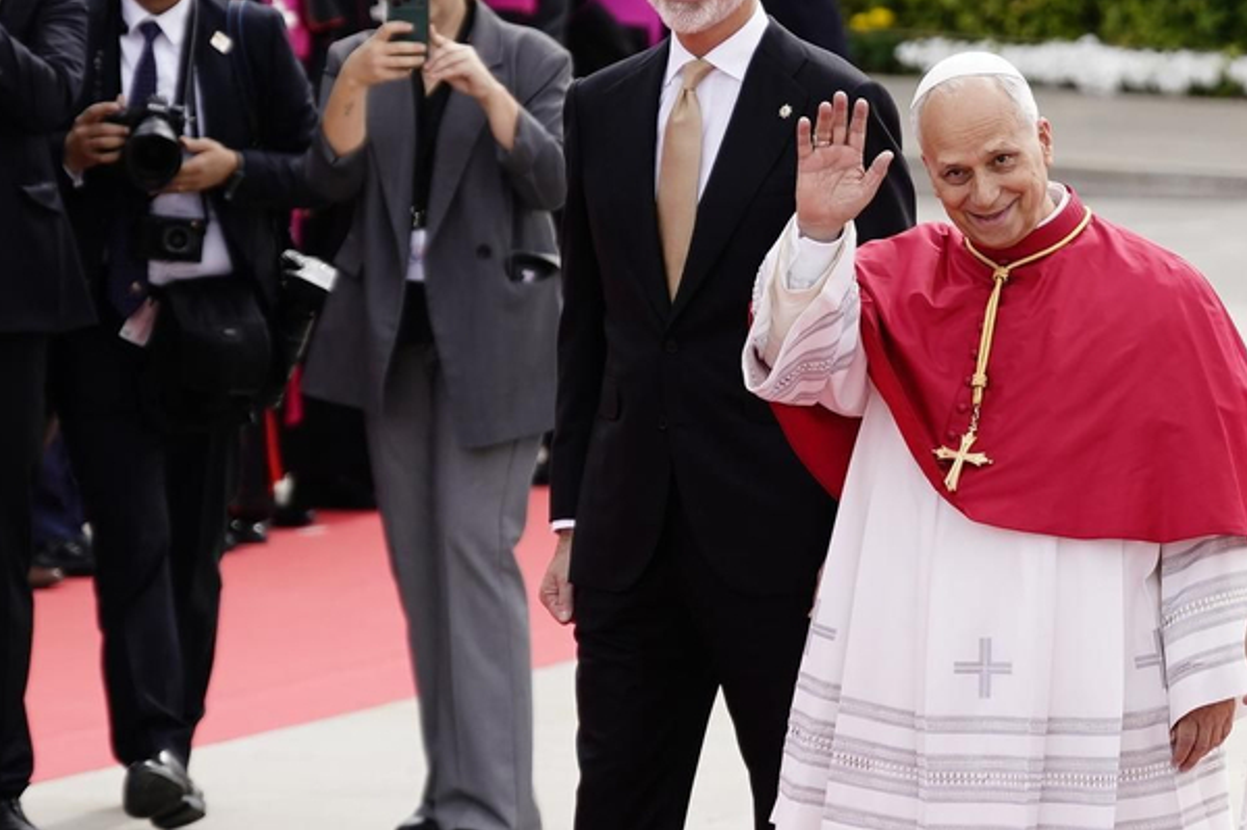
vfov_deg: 3.0
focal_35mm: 451
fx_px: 15609
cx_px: 1010
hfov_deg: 4.6
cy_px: 426
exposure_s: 1/800
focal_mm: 169
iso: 160
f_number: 4
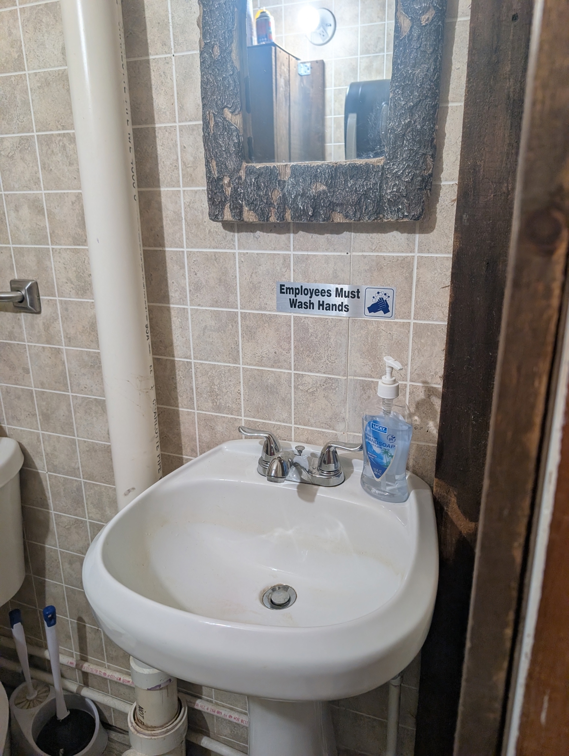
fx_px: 525
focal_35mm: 24
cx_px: 284
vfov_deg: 71.5
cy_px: 378
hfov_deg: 56.9
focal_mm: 6.9
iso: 135
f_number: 1.68
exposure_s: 1/120
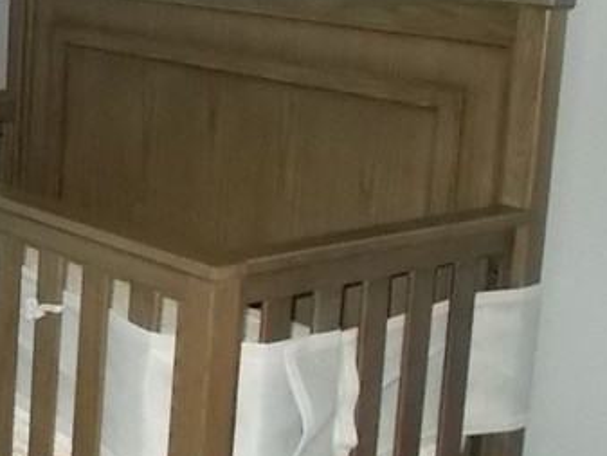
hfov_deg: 22.9
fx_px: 1386
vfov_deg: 18.5
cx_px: -103
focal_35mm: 79
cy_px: 78
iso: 320
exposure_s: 1/25
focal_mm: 4.6
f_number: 3.2
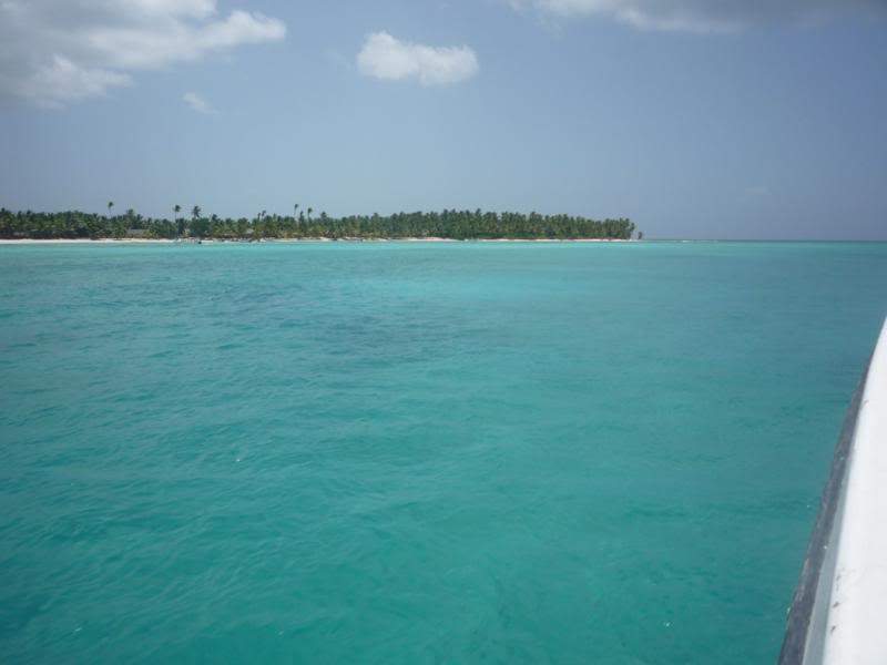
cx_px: 444
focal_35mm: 32
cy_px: 332
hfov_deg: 56.8
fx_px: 820
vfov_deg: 44.2
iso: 100
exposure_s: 1/800
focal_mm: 5.2
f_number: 5.6
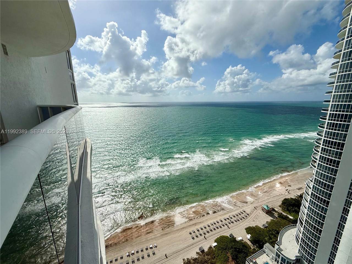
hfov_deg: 102.1
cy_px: 132
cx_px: 176
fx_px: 142
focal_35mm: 14
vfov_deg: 85.7
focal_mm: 2.22
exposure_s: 1/6173
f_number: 2.2
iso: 40
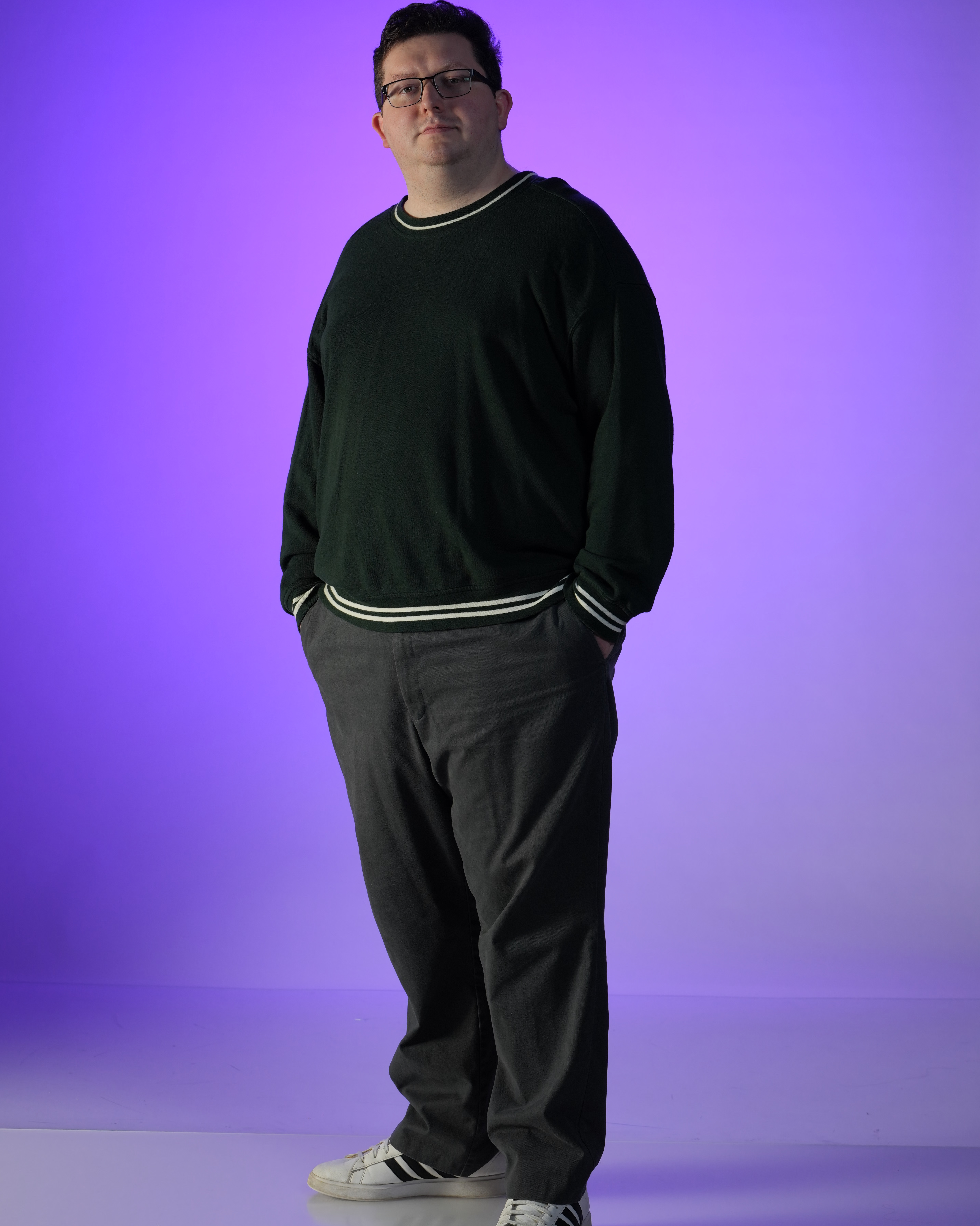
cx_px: 489
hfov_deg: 17.7
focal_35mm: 87
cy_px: 620
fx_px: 3154
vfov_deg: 22.0
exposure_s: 1/200
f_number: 6.3
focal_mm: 77
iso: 400
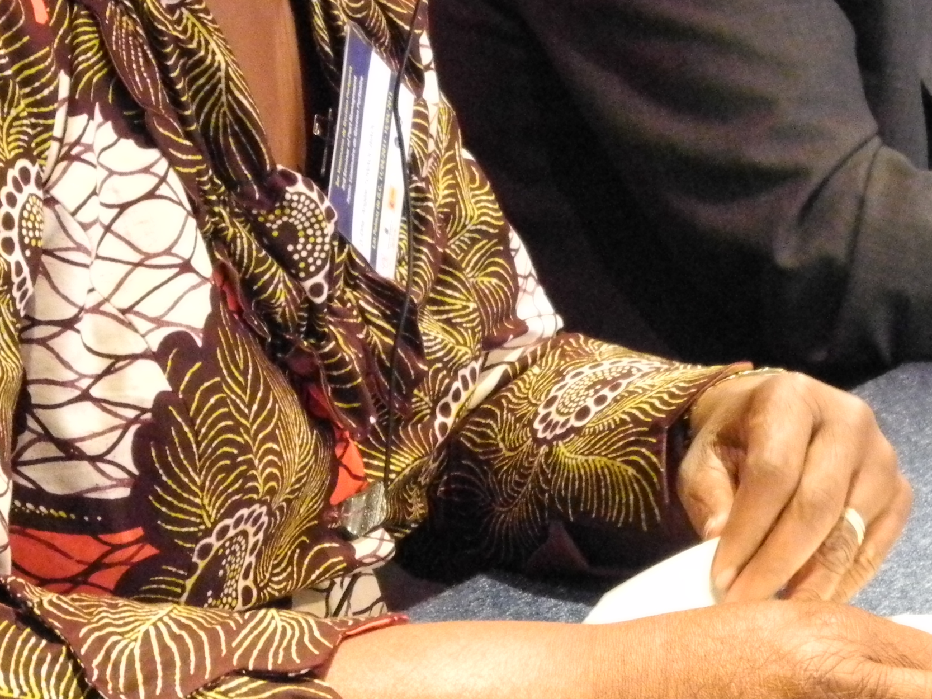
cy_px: -45
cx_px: 718
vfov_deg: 7.9
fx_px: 5007
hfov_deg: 10.6
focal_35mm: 186
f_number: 4
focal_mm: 18.1
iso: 1600
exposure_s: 1/23.7
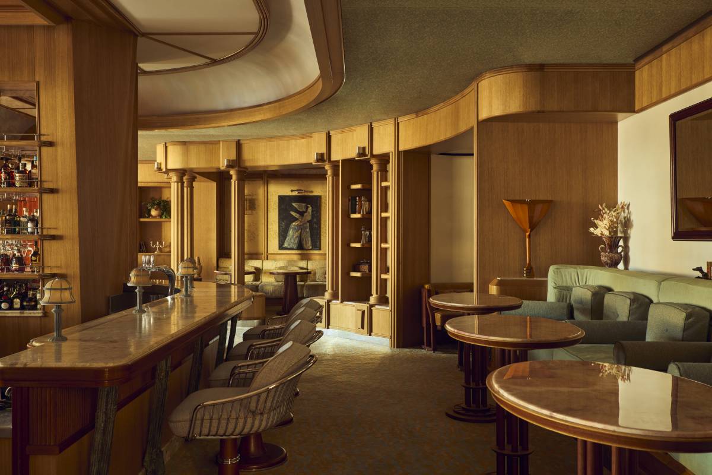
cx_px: 356
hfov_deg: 58.7
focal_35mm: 32
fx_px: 633
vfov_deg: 41.1
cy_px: 238
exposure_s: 5
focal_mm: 32
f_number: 8
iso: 400
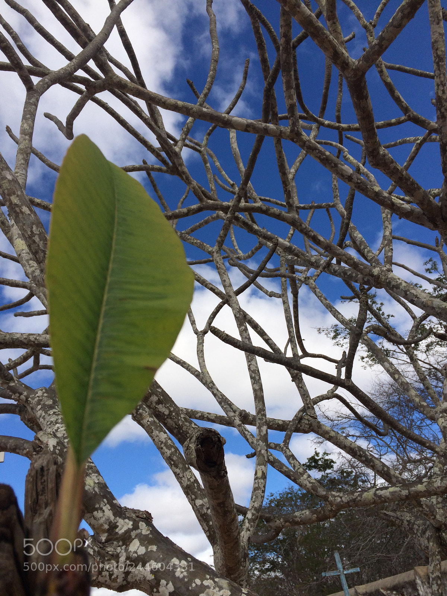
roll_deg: +9.5
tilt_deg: +28.2
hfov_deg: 48.2
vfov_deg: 61.7
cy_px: 298
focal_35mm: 29
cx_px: 224
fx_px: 499
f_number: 2.2
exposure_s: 1/2740
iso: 32
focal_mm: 4.15
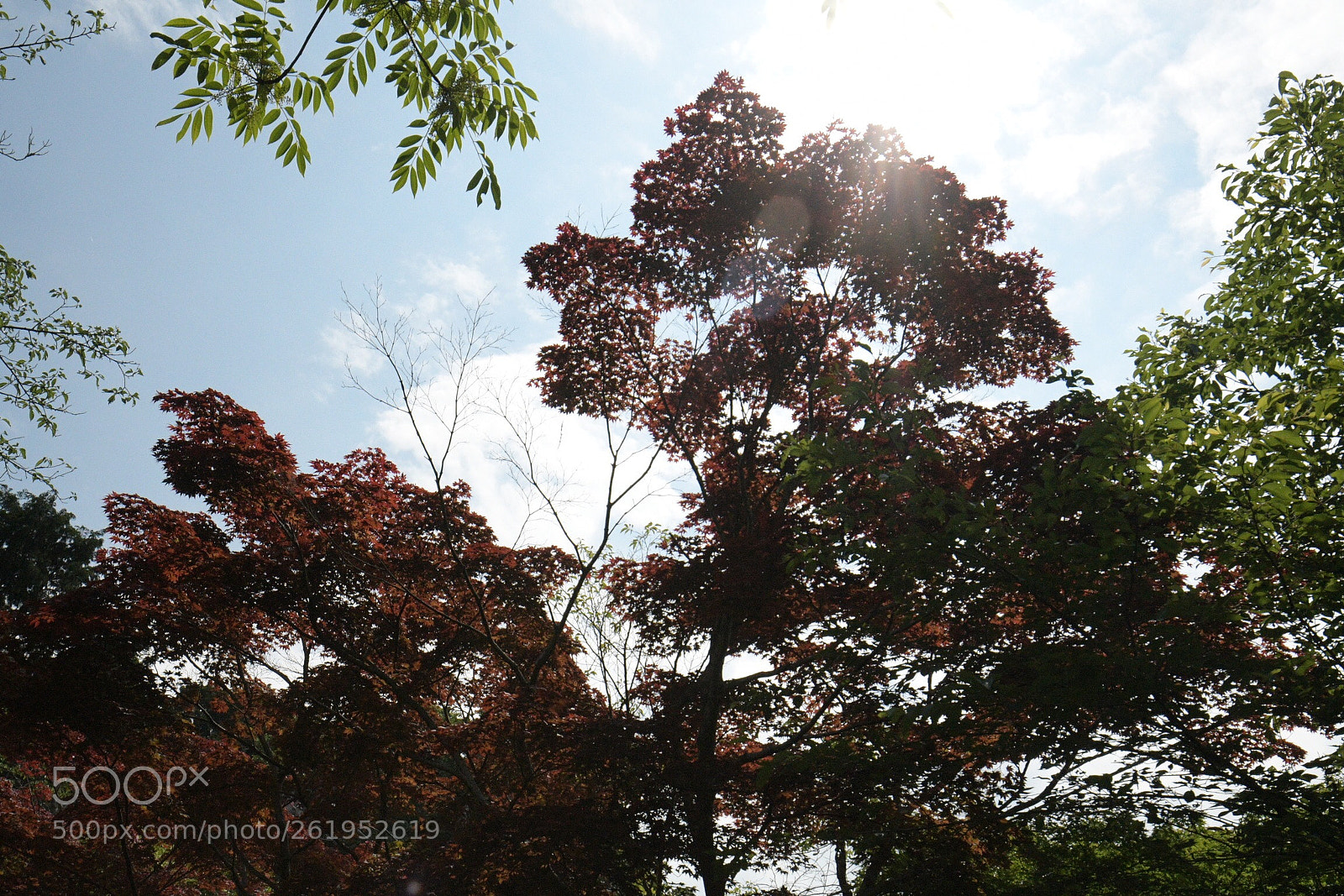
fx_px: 1232
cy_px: 448
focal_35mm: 33
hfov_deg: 57.2
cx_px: 672
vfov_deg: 40.0
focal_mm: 22
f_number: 16
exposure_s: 1/8000
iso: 4000
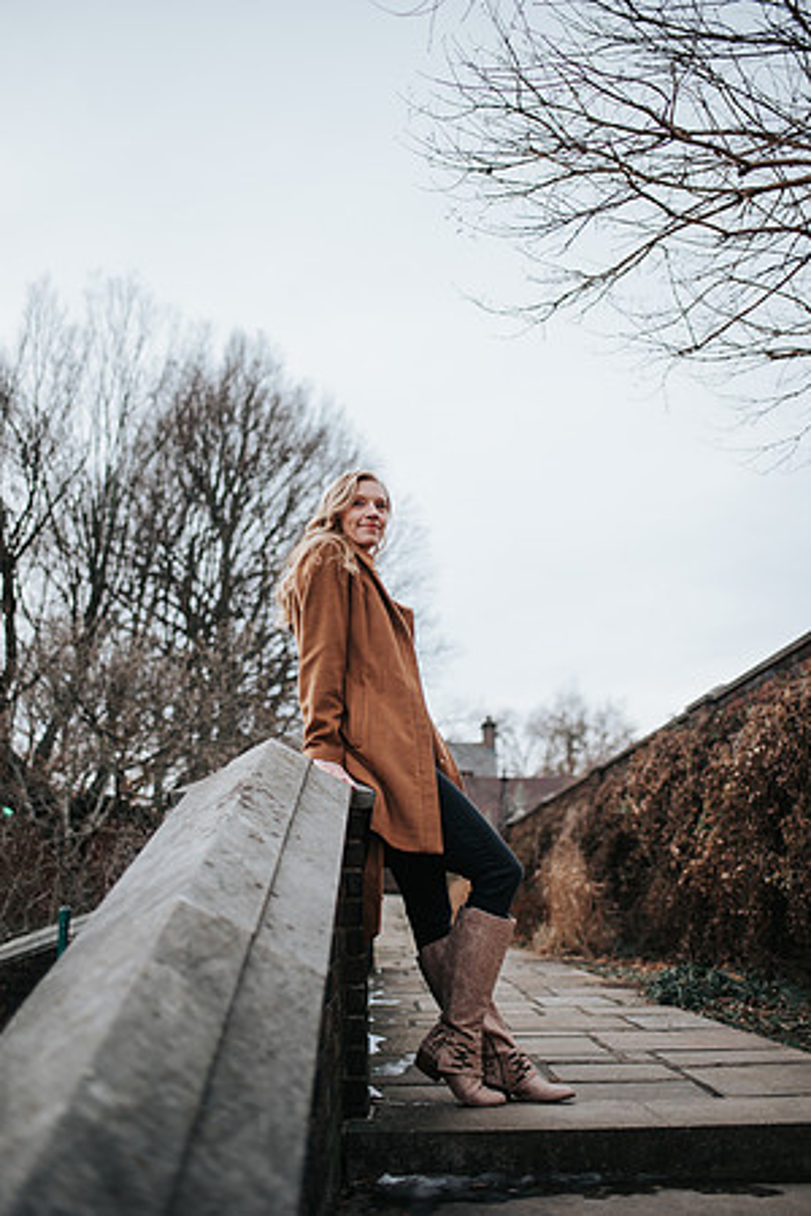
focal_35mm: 35
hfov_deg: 37.9
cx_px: 406
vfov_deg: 54.4
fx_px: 1183
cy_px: 608
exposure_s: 1/800
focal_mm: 35
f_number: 1.8
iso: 100
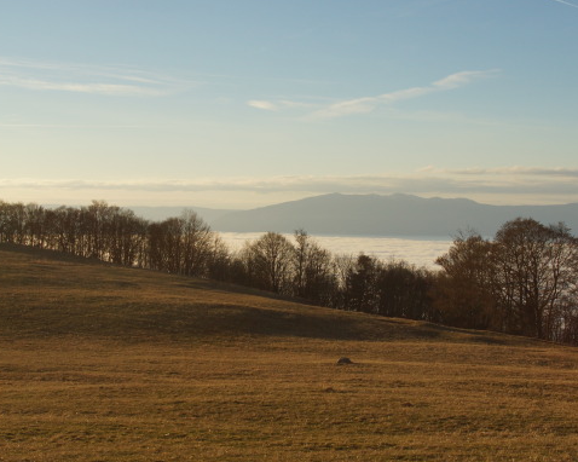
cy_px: 223
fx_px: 1129
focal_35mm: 66
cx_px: 293
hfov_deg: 28.7
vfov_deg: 23.1
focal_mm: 28
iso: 200
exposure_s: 1/500
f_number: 8
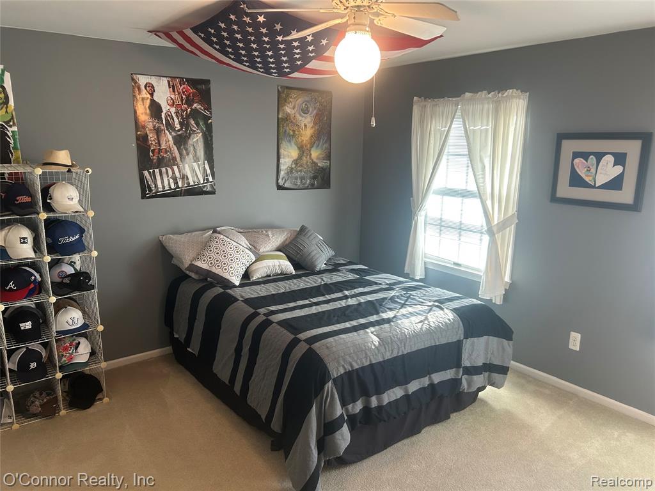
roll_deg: -0.1
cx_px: 328
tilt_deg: -11.8
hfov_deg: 67.3
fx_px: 492
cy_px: 246
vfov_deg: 53.1
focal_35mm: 26
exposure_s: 1/120
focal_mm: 5.7
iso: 125
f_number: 1.5
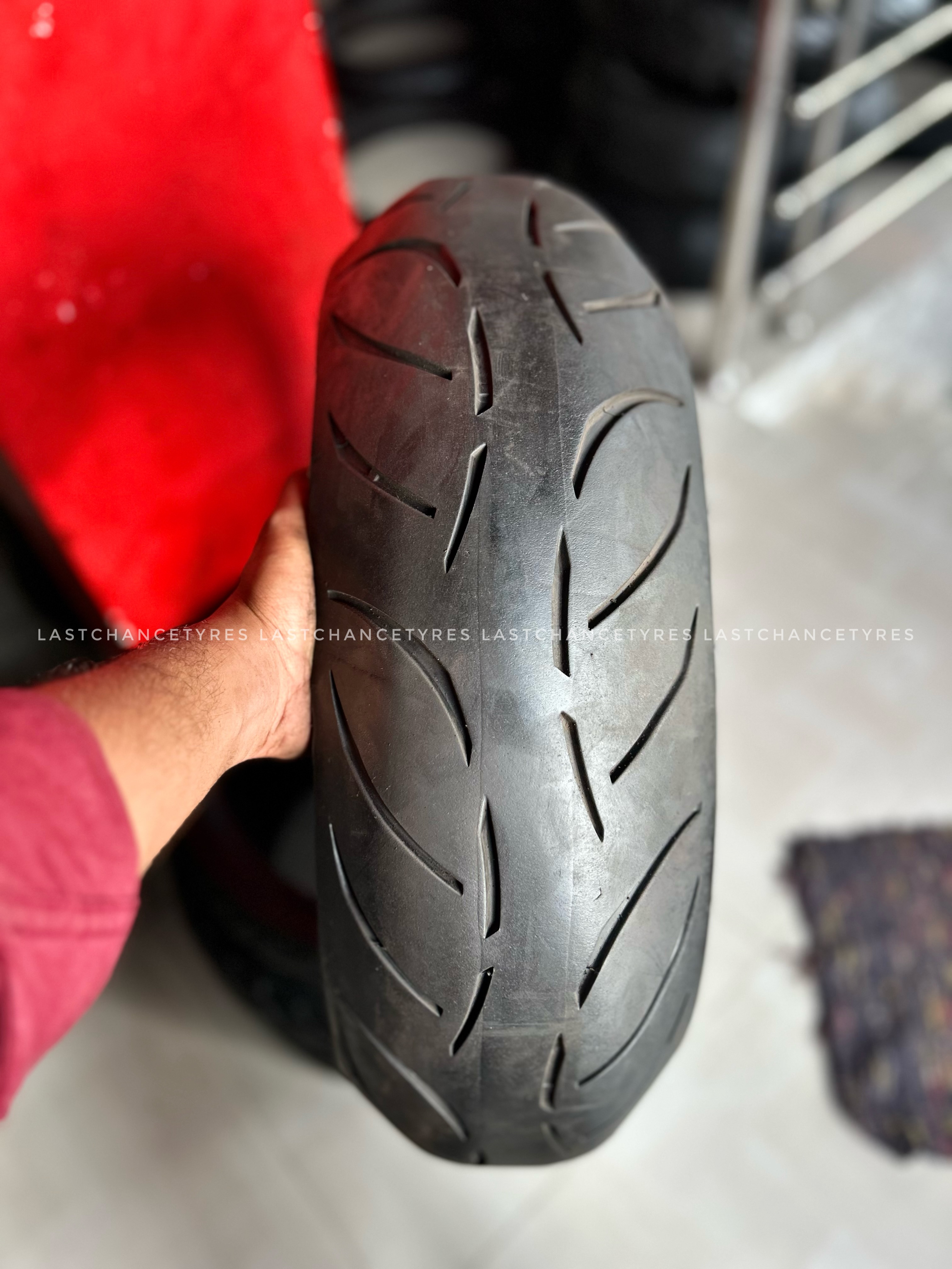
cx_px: 476
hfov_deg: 53.1
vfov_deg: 67.3
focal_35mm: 26
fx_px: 953
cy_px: 634
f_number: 1.5
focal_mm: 5.7
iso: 100
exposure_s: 1/121
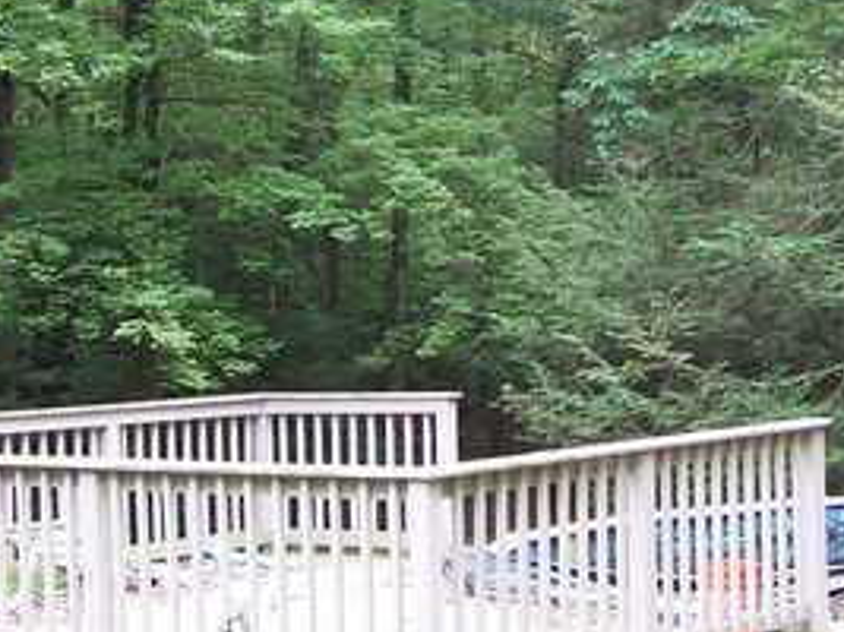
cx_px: 623
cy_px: 95
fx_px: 2632
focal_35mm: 108
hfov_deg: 18.1
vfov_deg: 13.6
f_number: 2.7
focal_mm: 6
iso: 80
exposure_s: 1/80.1
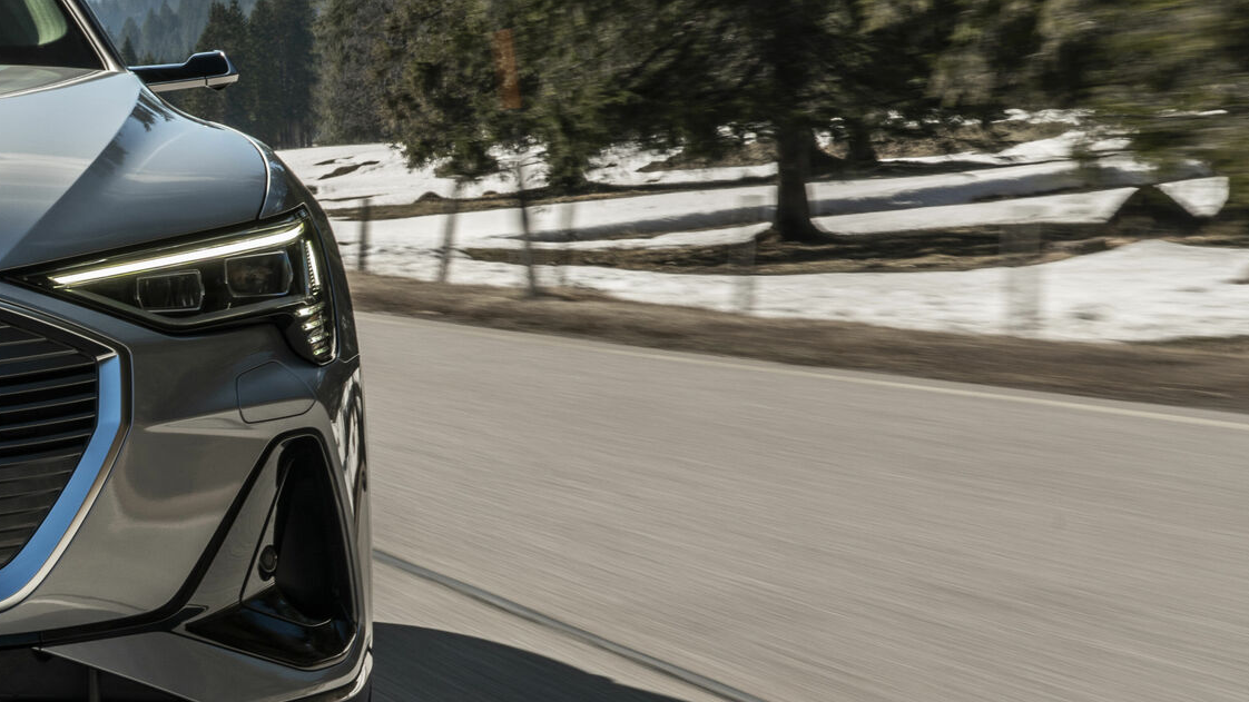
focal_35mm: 121
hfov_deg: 16.8
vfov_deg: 10.0
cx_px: -337
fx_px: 4007
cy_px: 400
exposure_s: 1/15
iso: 50
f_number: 18
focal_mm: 45
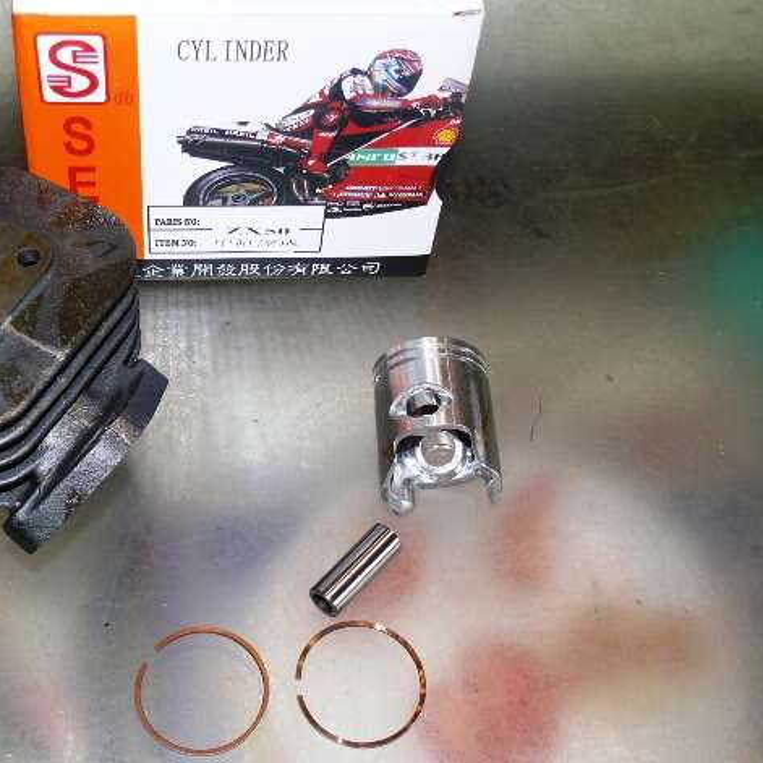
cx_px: 258
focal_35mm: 48
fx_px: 1197
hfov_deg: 35.0
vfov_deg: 35.4
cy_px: 387
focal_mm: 8.1
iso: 100
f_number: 2.8
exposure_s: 1/30
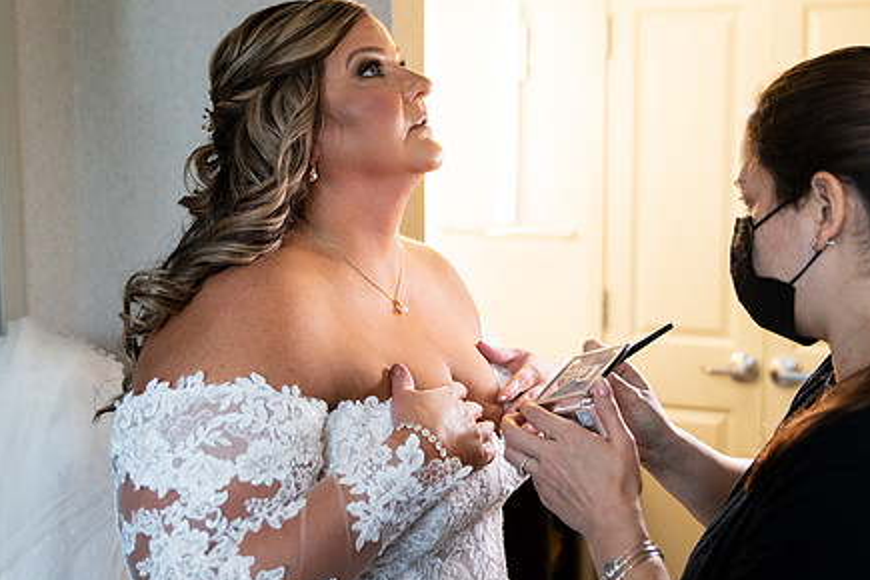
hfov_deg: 41.0
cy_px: 255
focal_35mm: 48
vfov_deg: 28.1
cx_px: 510
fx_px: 1160
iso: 2000
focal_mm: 36
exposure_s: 1/800
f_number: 2.8
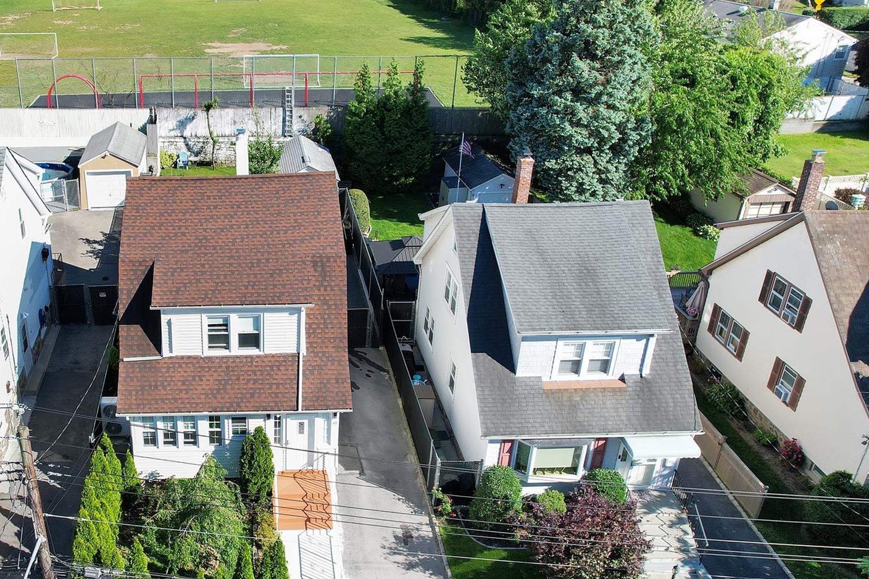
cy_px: 290
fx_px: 772
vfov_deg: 41.1
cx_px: 238
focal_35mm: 32
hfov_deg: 56.4
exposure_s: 1/1250
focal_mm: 8.38
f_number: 2.8
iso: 200
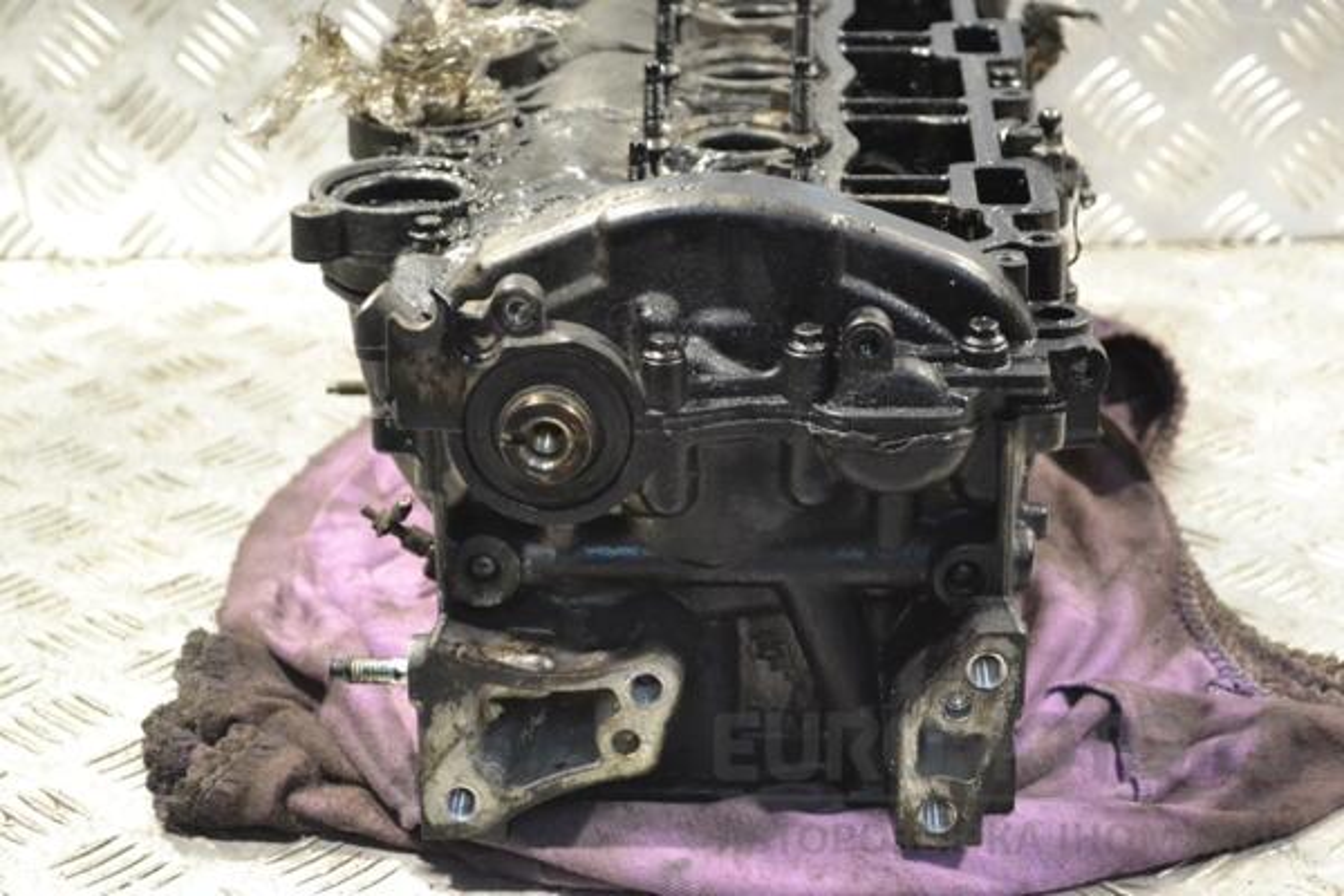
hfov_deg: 24.6
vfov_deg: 16.6
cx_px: 672
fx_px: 3080
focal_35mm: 82
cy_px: 448
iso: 3200
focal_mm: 55
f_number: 5.6
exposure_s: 1/100
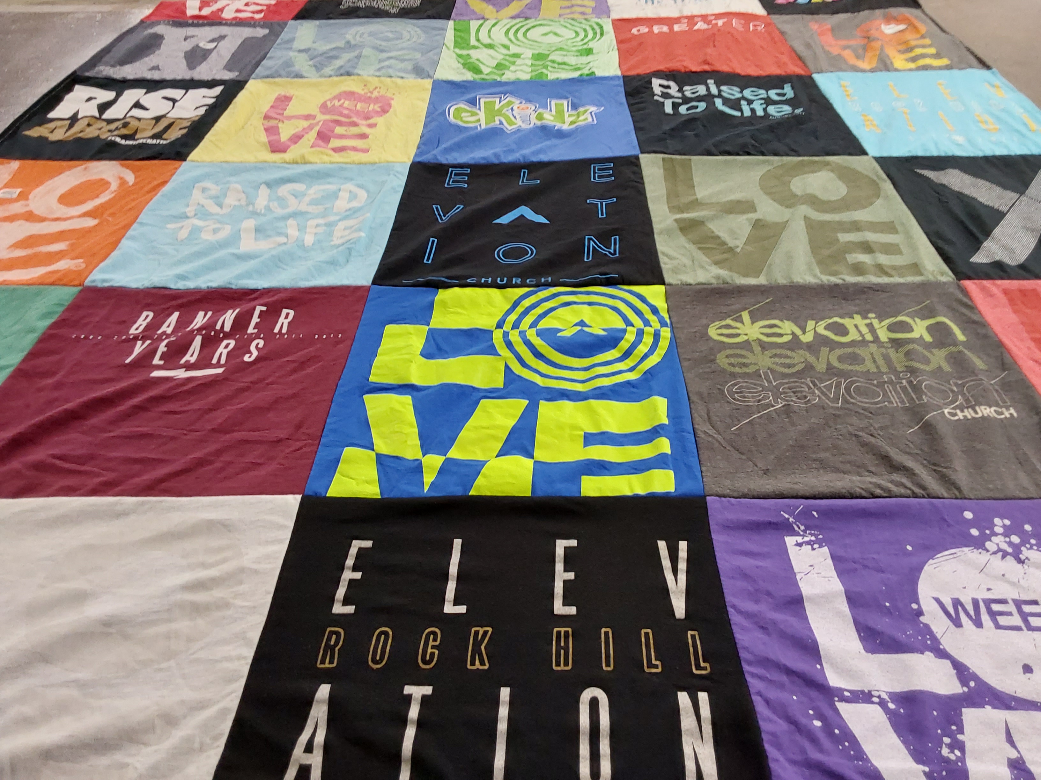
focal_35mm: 28
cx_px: 520
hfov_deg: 63.4
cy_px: 390
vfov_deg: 49.7
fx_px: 842
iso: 160
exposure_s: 1/60
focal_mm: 2.91
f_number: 1.9
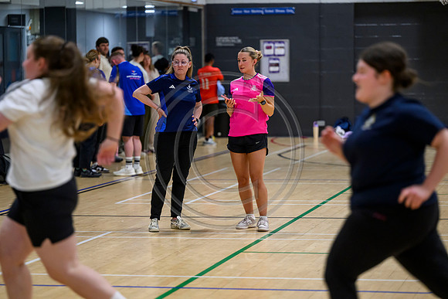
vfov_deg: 10.2
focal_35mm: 135
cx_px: 224
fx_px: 1680
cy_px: 150
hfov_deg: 15.2
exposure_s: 1/400
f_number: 2.8
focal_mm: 135
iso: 4000
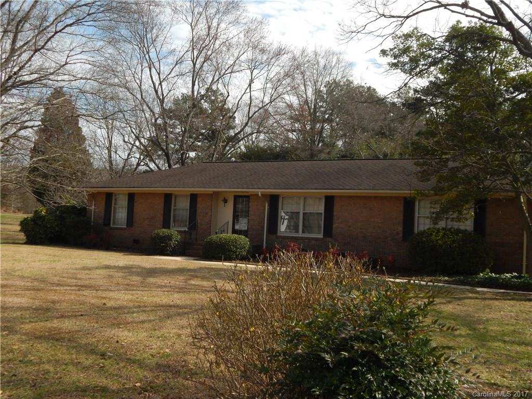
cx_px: 266
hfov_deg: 49.0
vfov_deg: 37.7
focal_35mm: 38
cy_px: 200
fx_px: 584
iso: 400
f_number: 6.9
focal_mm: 6.8
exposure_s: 1/800
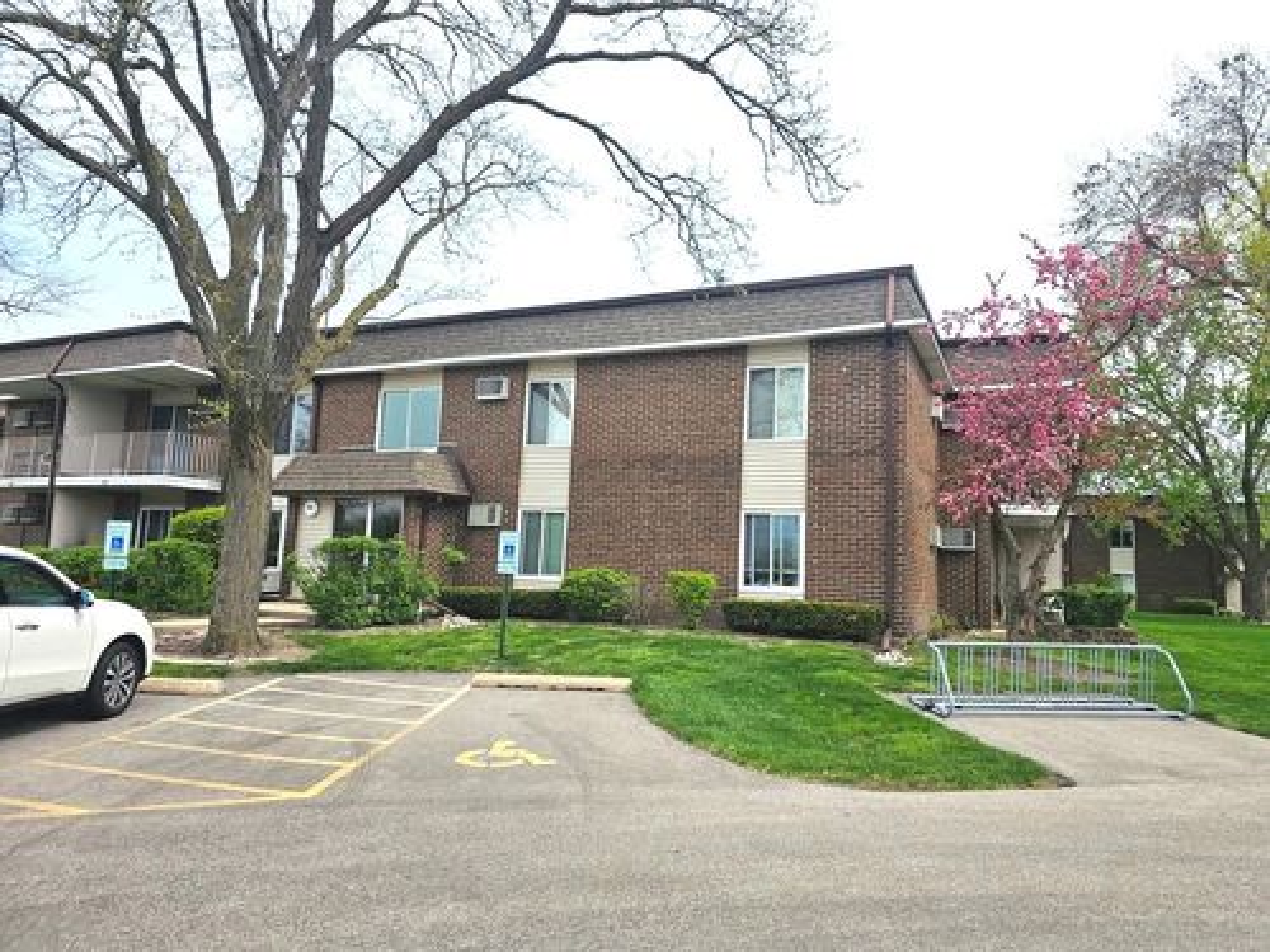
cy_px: 476
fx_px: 844
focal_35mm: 23
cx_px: 635
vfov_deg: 58.9
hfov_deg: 73.9
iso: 20
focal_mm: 6.3
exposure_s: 1/1199
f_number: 1.7
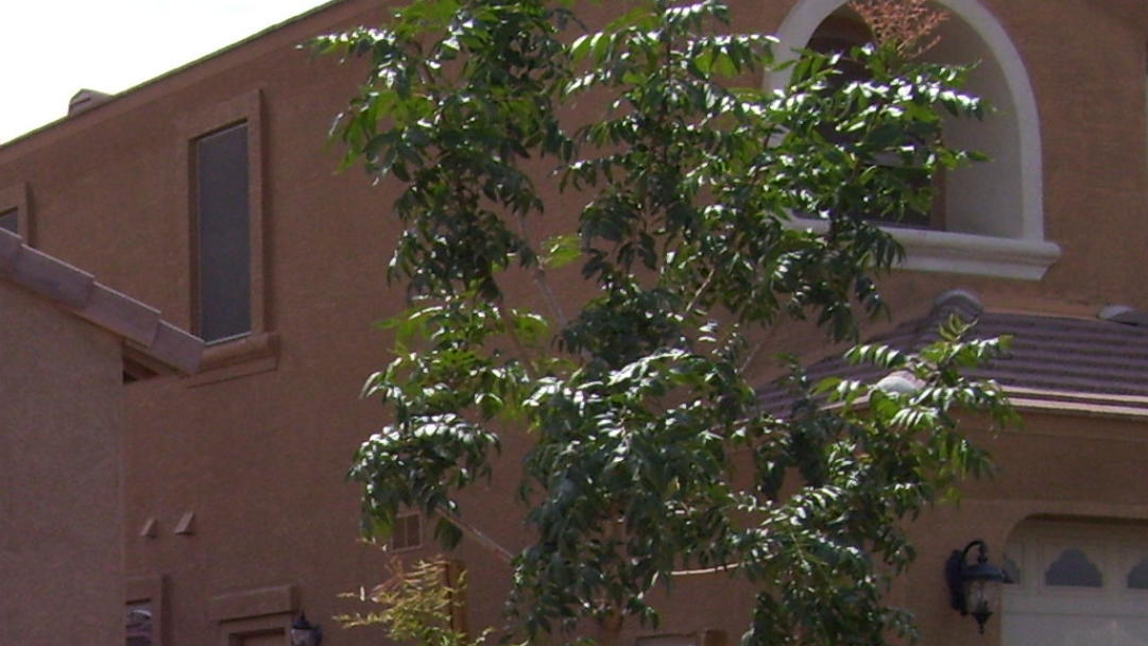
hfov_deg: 19.0
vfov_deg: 10.8
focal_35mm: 109
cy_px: 861
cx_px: -47
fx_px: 3318
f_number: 4.8
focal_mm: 6
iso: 80
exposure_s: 1/400
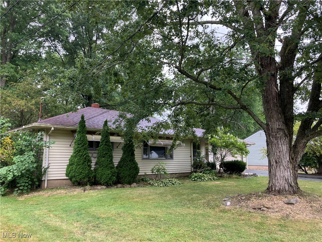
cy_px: 121
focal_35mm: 28
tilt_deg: +7.6
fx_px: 260
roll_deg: +0.2
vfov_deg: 49.7
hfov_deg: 63.4
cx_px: 161
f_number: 1.8
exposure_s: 1/165
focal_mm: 3.99
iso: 32
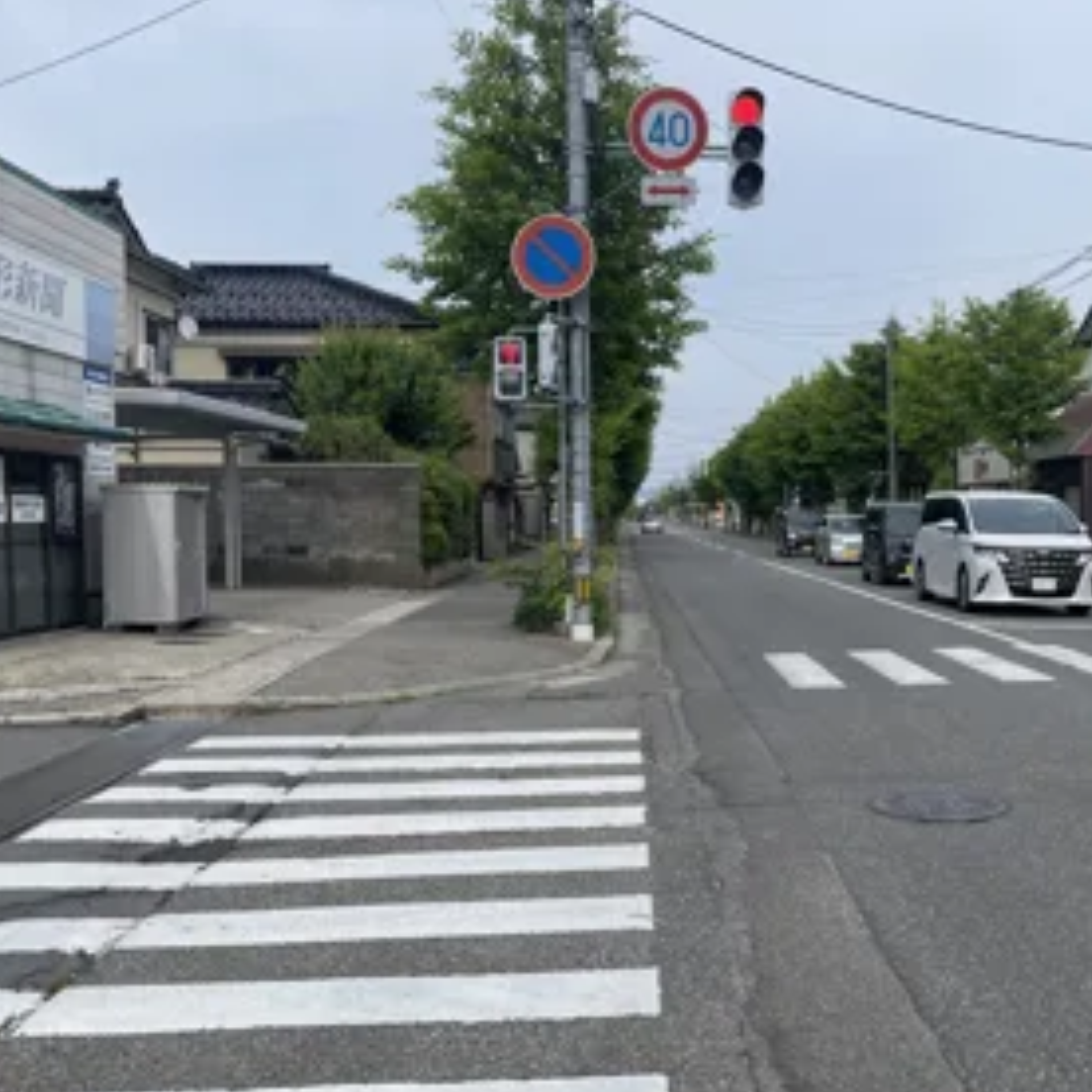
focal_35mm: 40
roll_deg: -0.6
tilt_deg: -3.0
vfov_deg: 41.8
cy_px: 597
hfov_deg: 41.3
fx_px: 1428
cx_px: 732
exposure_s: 1/1511
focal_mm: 4.2
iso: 32
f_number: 1.6
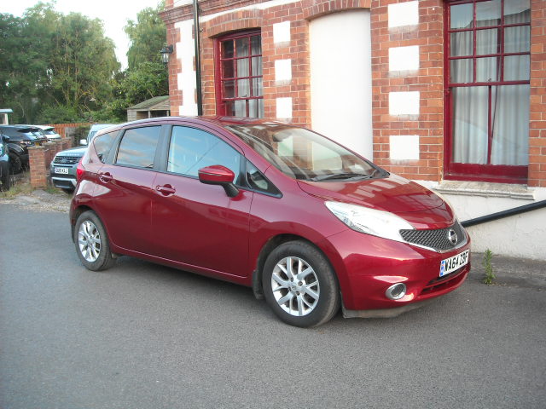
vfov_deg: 40.7
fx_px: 552
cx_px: 273
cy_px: 204
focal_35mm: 35
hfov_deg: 52.6
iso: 109
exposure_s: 1/60
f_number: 2.8
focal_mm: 5.7
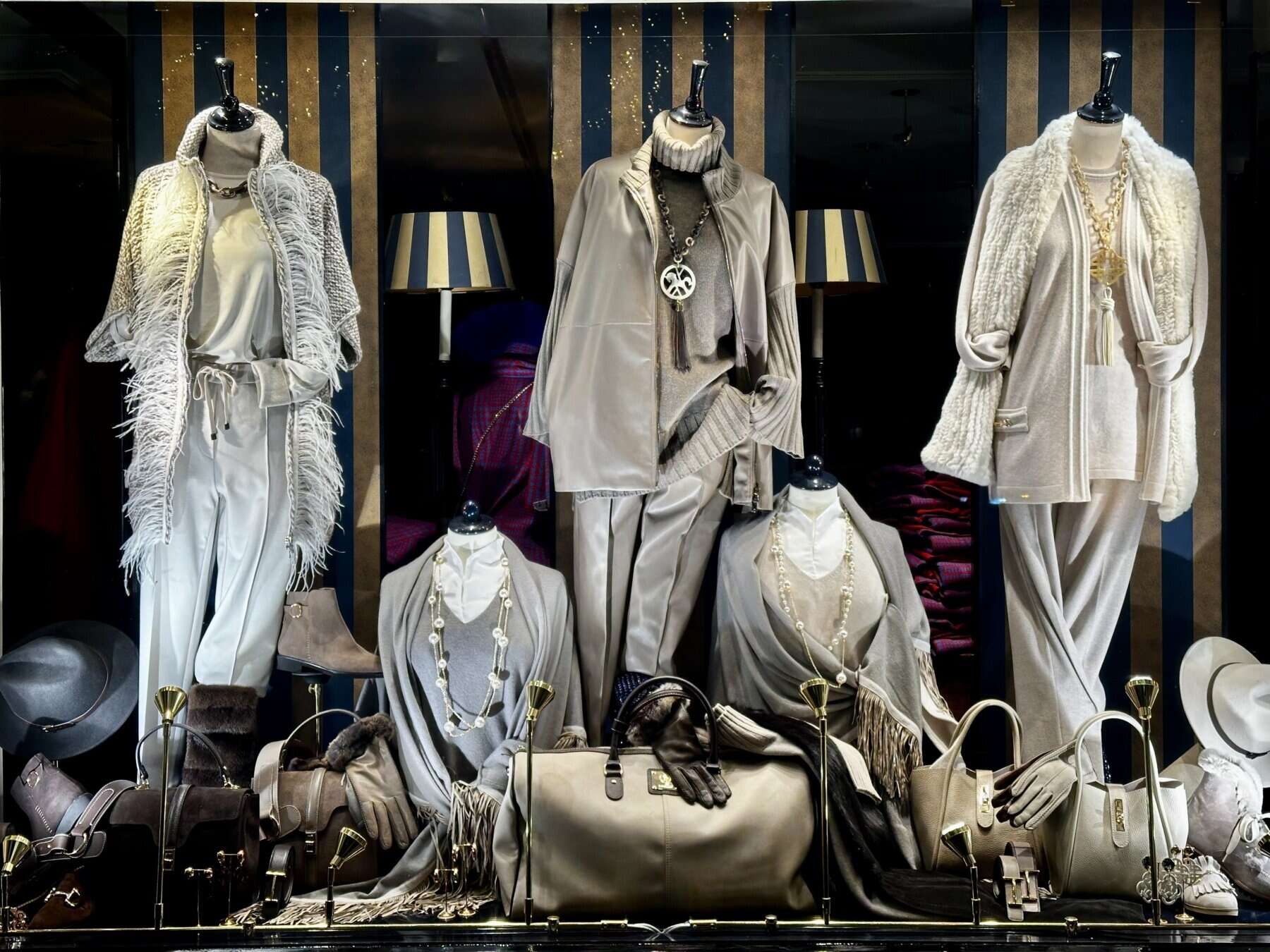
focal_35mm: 48
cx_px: 635
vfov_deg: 30.3
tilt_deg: -0.5
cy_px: 476
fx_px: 1761
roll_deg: +0.4
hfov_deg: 39.7
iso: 64
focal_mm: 6.86
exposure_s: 1/100
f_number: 1.78
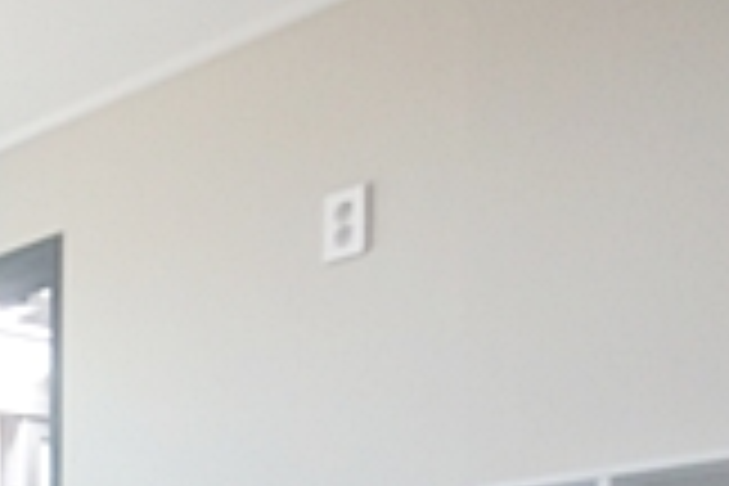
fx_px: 1650
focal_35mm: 81
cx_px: -310
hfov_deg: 21.6
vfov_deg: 15.4
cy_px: 734
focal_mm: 11
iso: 800
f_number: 3.5
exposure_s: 1/125
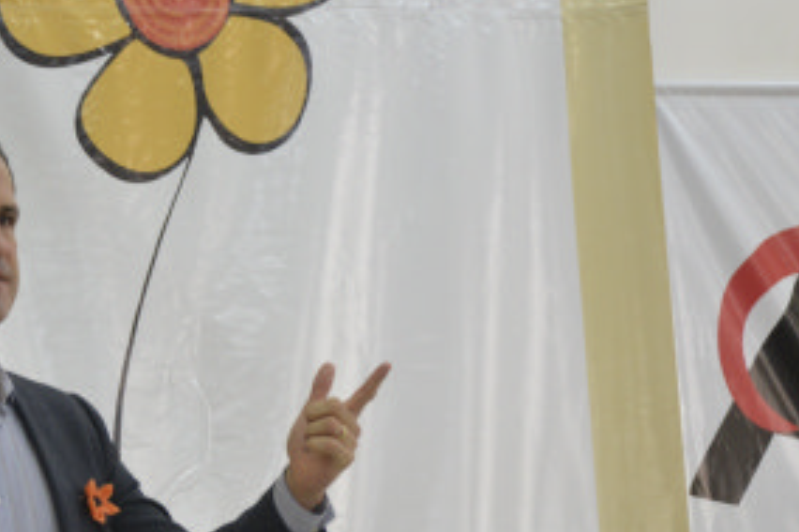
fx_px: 4680
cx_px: 248
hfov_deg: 9.7
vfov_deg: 6.5
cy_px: 424
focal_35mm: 211
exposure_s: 1/80
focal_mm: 80
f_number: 5.6
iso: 1600
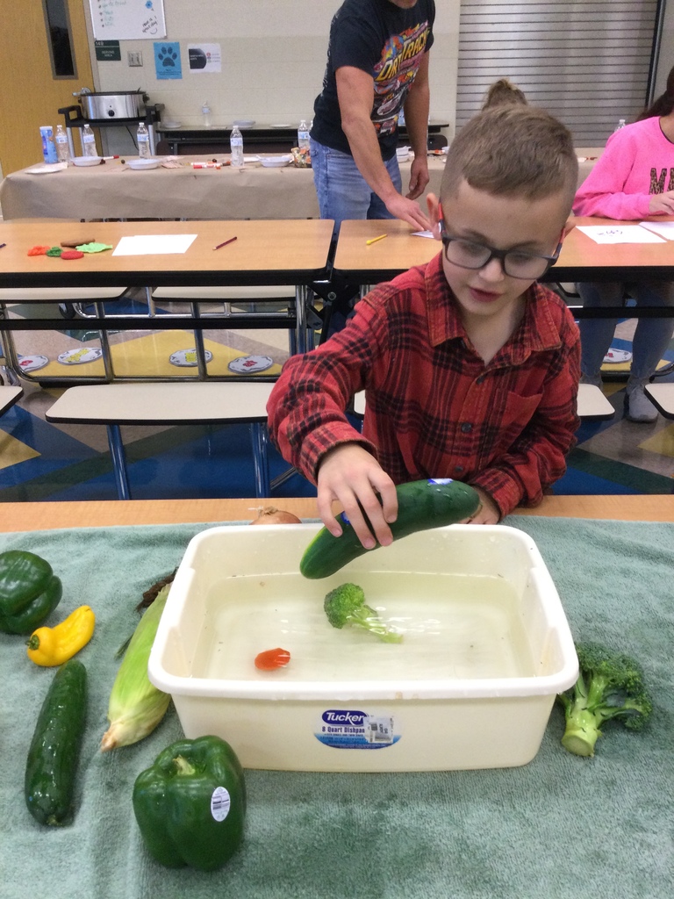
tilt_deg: -27.0
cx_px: 337
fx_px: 805
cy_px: 450
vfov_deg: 58.4
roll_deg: -0.7
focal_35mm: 31
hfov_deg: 45.4
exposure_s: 1/30
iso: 100
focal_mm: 3.3
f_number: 2.4
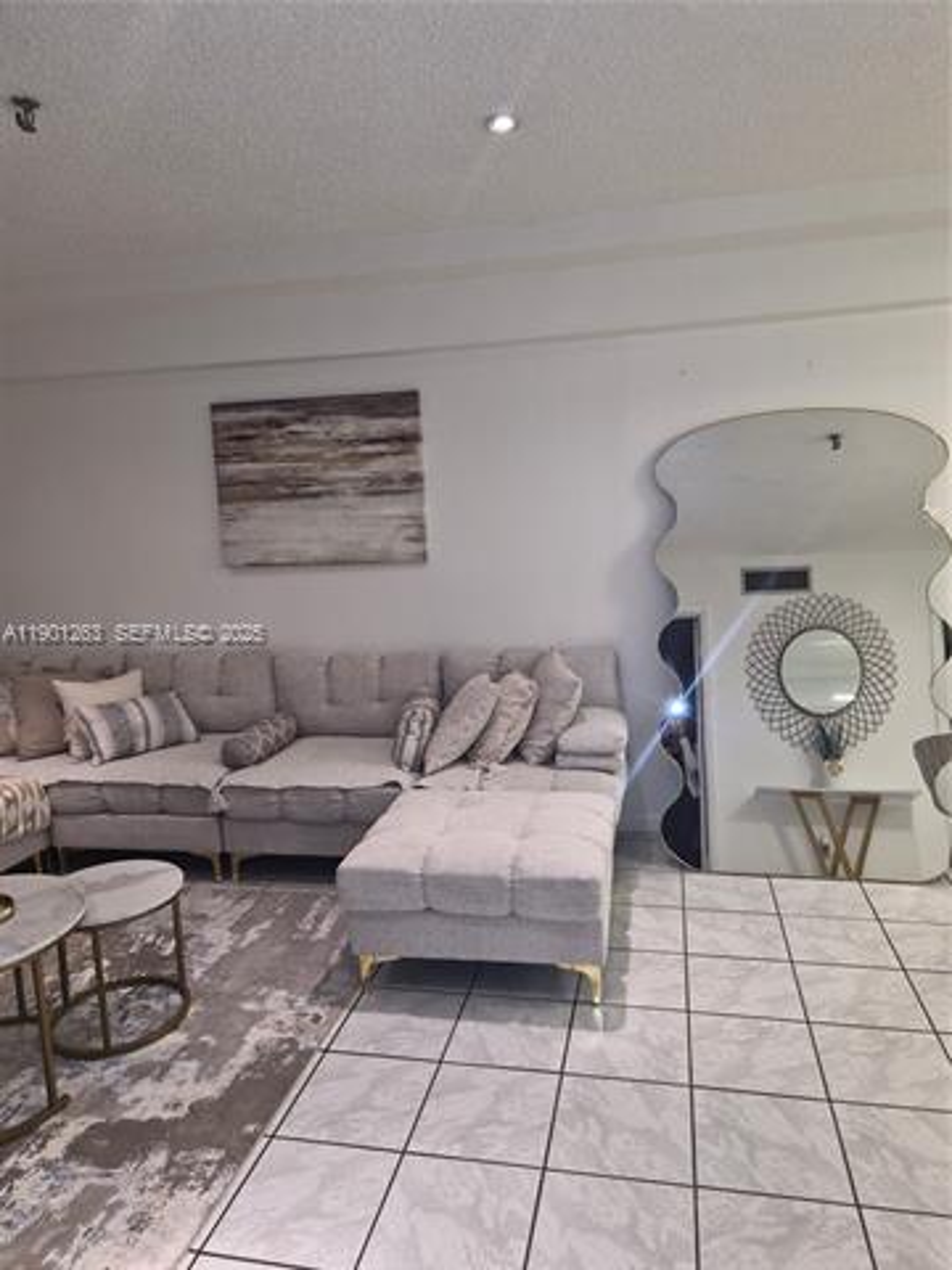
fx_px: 843
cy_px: 635
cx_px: 476
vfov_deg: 73.9
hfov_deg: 58.9
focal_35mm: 23
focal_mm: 5.4
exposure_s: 1/40
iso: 100
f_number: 1.8
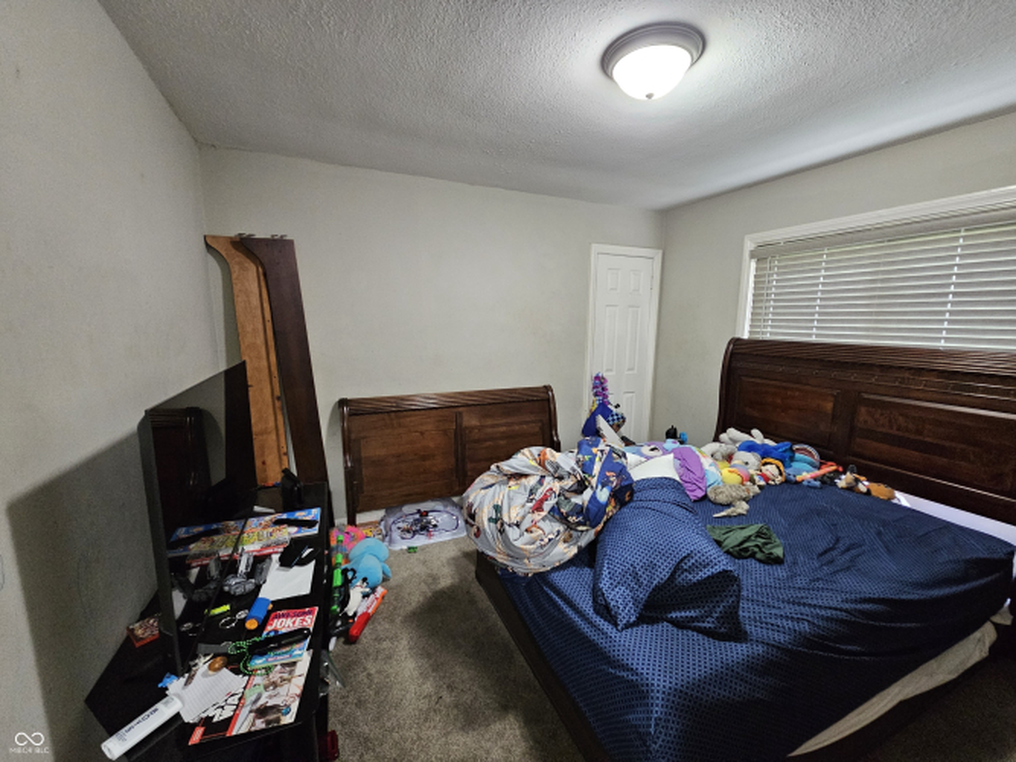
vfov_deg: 89.9
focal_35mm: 13
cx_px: 508
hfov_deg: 106.2
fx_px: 381
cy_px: 381
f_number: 2.2
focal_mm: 2.2
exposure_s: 1/30
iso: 640
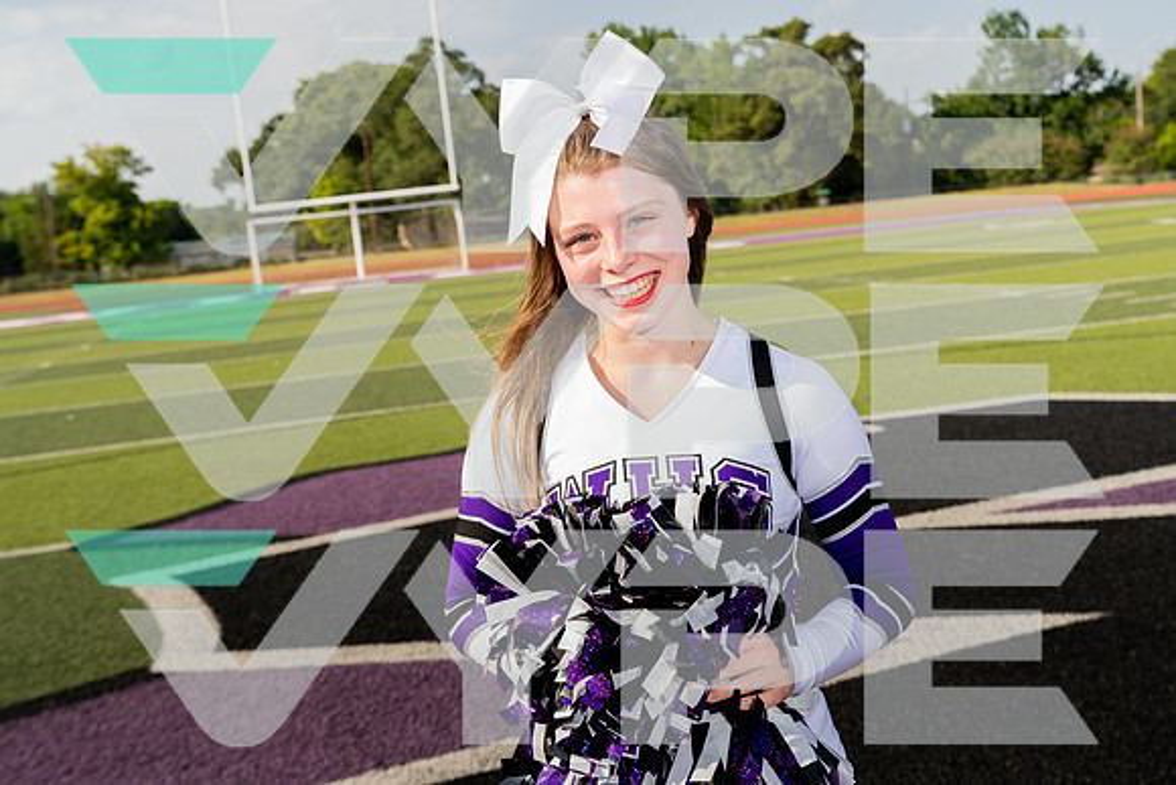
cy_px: 392
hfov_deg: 41.1
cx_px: 588
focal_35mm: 48
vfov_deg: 28.1
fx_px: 1568
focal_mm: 48
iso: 100
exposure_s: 1/250
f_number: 6.3
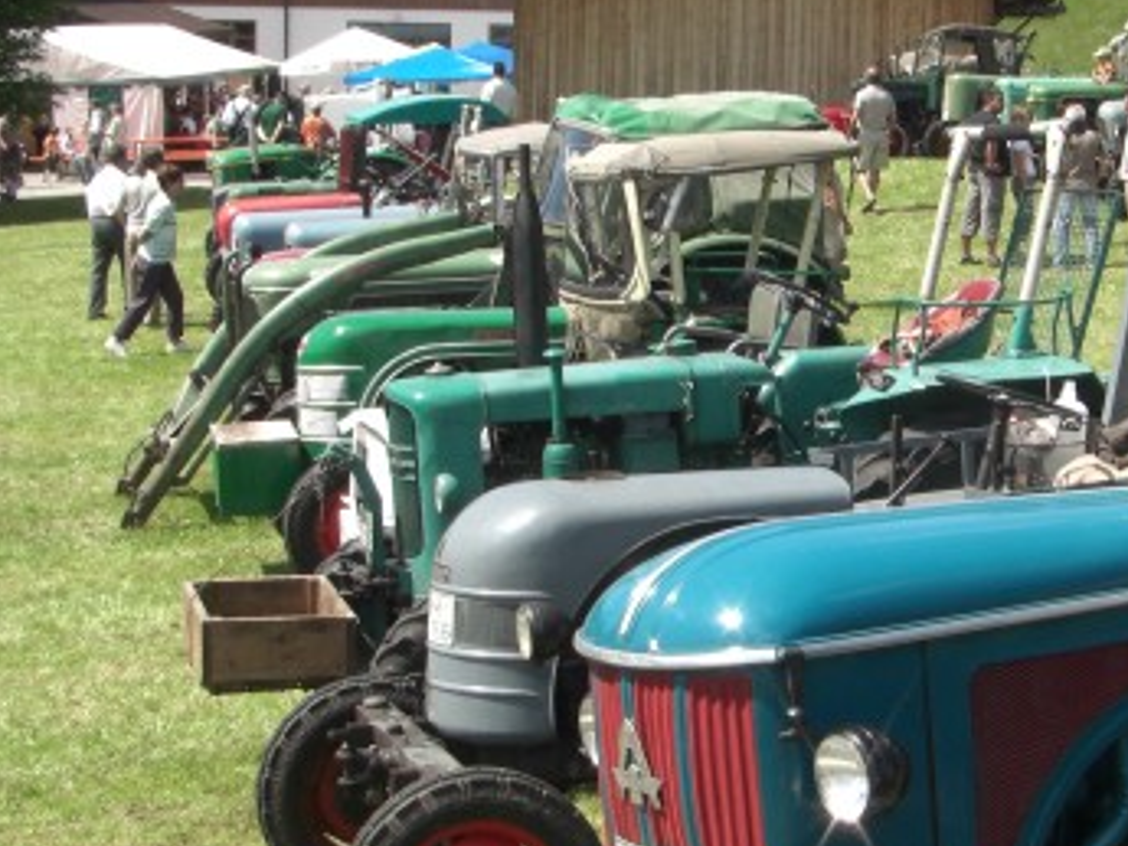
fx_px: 2510
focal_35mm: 77
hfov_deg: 25.1
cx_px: 798
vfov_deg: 19.1
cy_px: 446
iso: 64
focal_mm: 6.3
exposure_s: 1/200
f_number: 4.6
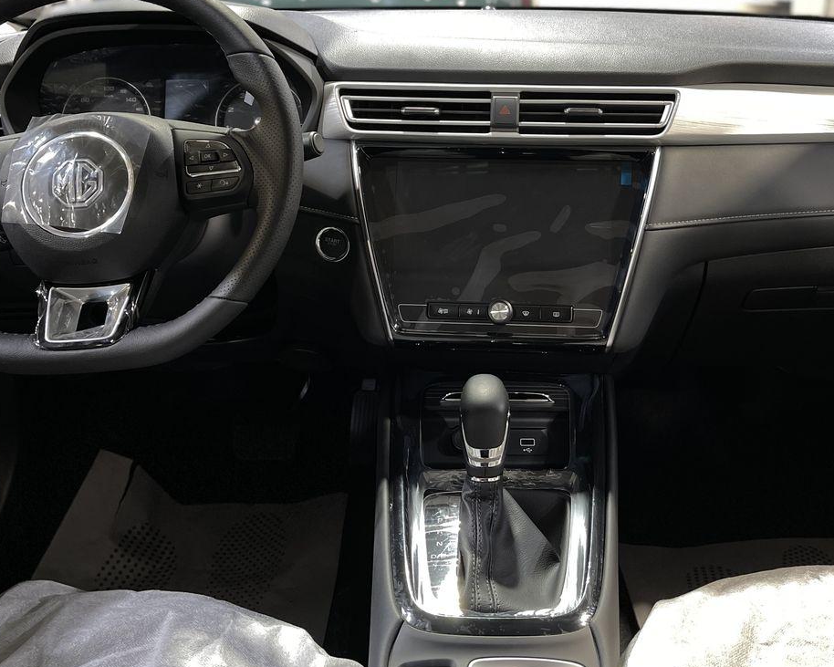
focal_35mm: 40
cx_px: 483
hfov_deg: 45.6
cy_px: 194
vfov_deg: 36.7
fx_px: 987
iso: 160
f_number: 1.6
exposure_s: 1/50
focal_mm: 5.1
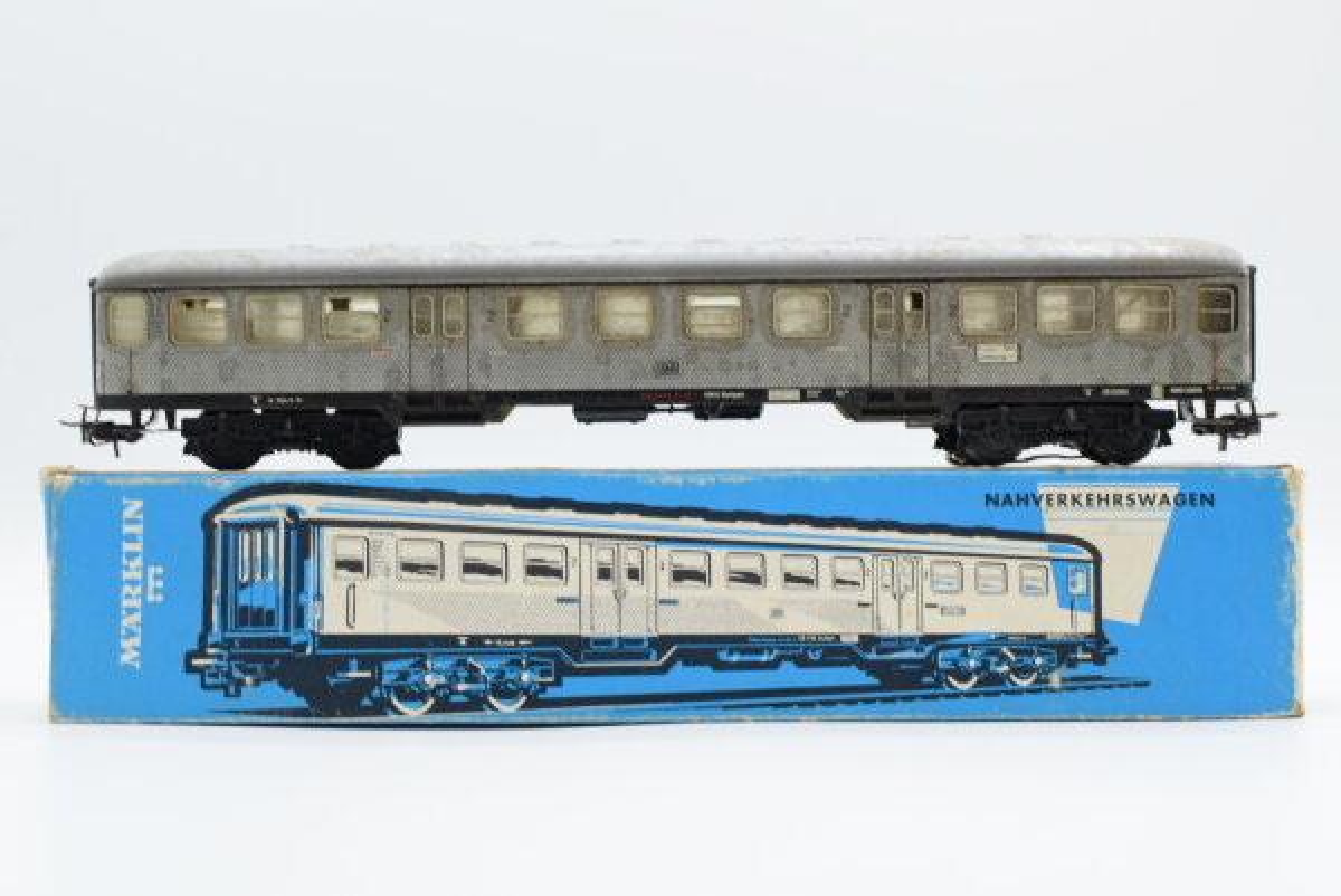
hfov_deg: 37.8
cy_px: 448
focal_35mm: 52
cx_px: 670
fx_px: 1957
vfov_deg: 25.8
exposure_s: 1/125
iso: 320
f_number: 8
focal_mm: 35
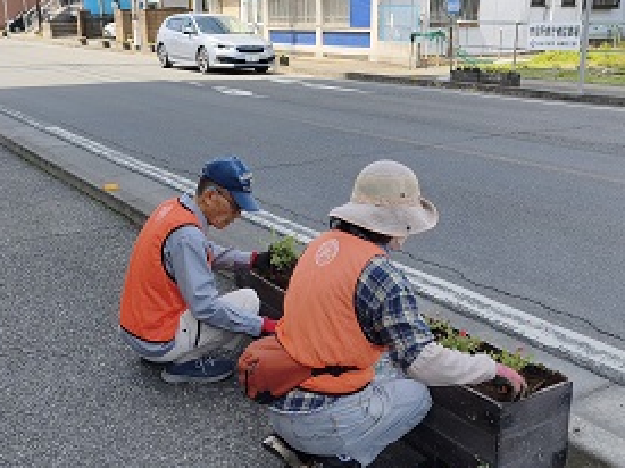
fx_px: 776
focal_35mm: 43
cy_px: 284
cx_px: 306
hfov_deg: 43.9
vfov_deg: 33.5
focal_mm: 6.45
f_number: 1.62
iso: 50
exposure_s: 1/2802
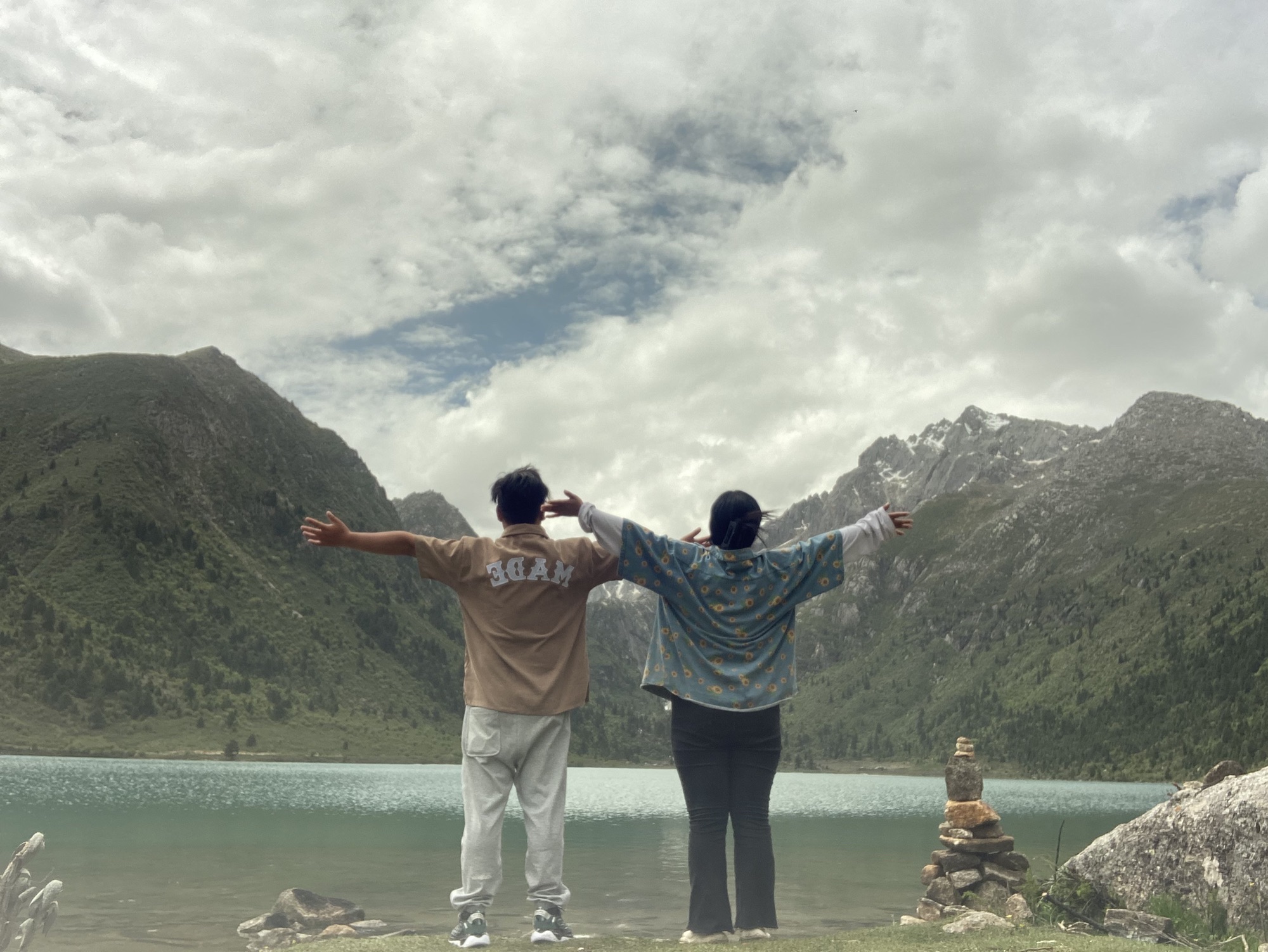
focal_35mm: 32
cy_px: 476
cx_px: 634
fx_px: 1173
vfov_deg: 44.2
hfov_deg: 56.8
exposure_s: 1/1724
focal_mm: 2.87
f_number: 2.2
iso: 20
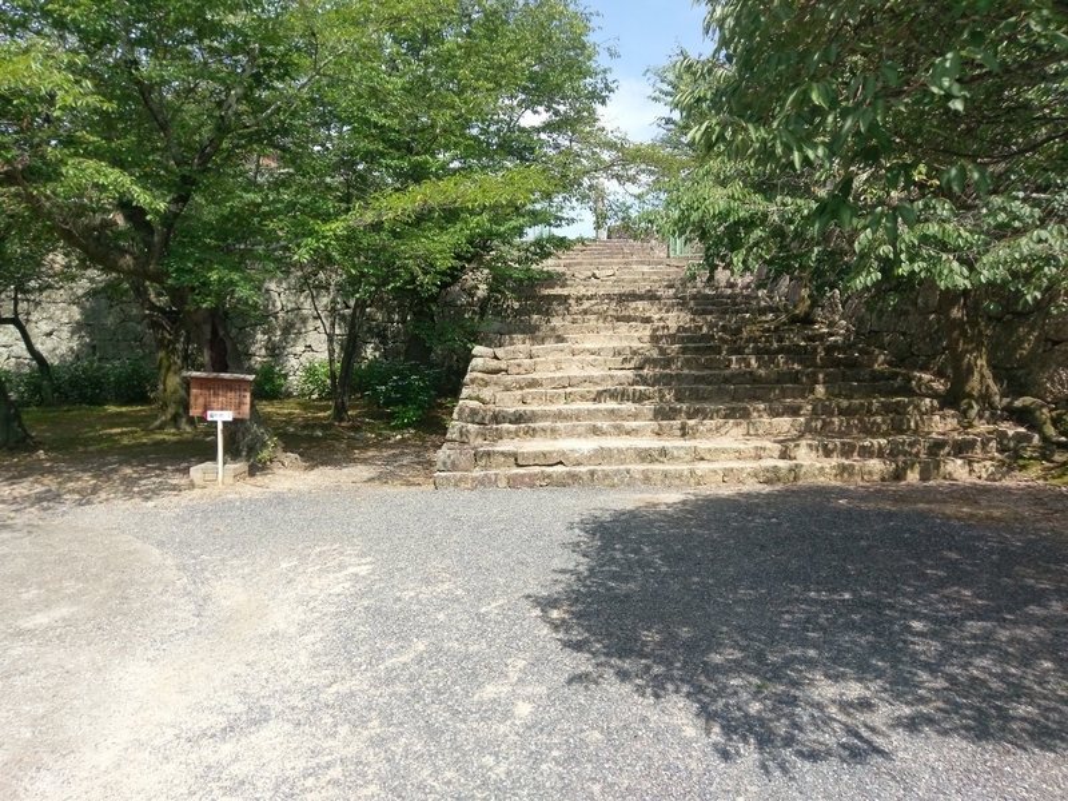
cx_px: 534
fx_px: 802
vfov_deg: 53.1
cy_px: 400
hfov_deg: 67.3
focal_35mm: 26
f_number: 1.8
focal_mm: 4.58
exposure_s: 1/1371
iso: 100
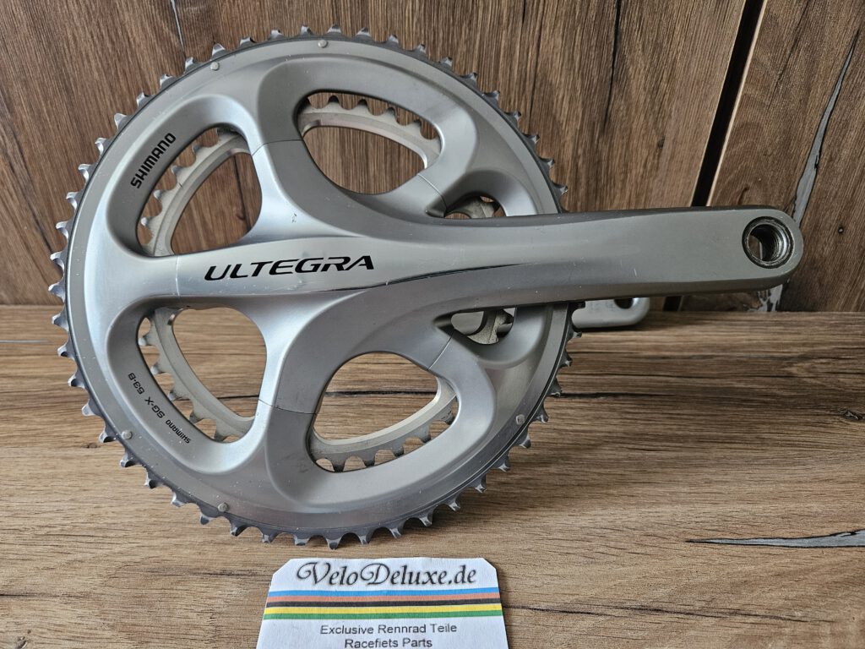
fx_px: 575
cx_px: 432
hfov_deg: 73.9
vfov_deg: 58.9
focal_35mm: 23
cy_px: 324
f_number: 1.8
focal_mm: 5.4
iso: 640
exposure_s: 1/100
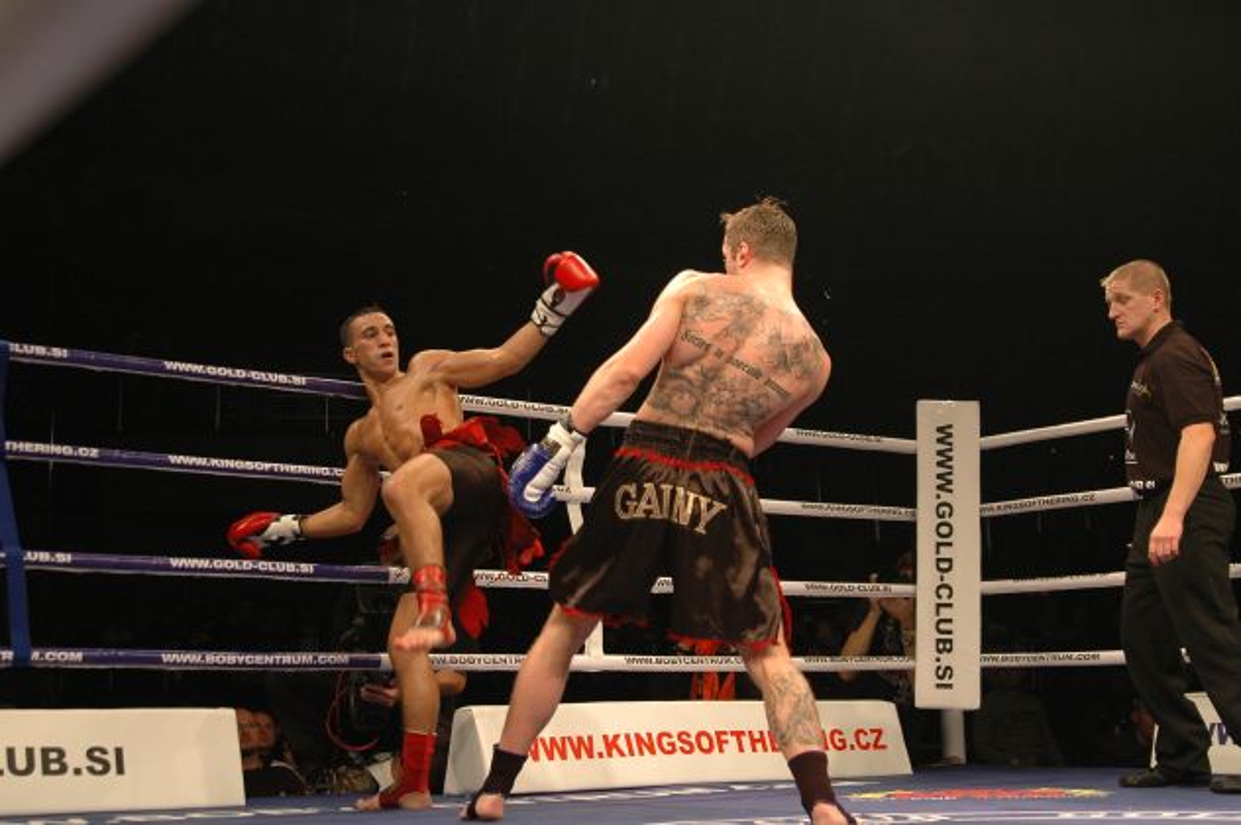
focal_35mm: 48
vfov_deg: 28.0
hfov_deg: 41.2
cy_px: 412
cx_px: 620
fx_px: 1653
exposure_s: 1/500
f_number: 2.8
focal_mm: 32
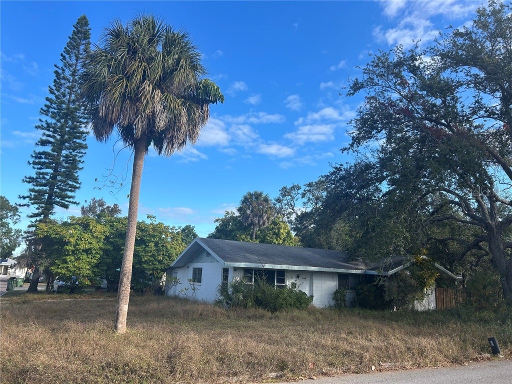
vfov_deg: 53.1
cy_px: 192
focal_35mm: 26
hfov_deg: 67.3
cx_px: 256
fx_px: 385
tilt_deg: +11.9
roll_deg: -1.7
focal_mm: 5.7
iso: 50
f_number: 1.5
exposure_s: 1/2083
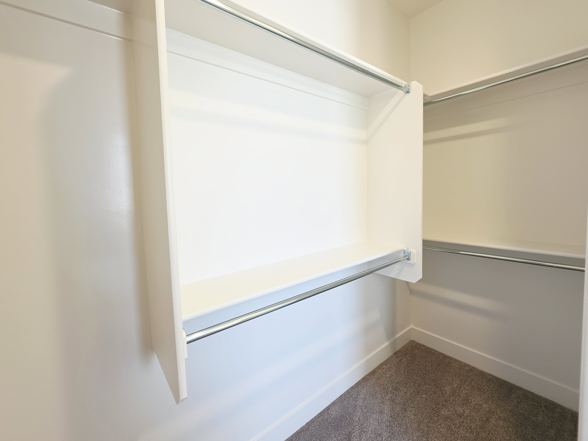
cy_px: 212
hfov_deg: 102.0
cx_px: 301
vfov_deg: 85.6
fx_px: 238
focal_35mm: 14
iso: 100
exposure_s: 1/120
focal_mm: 2.2
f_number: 1.9
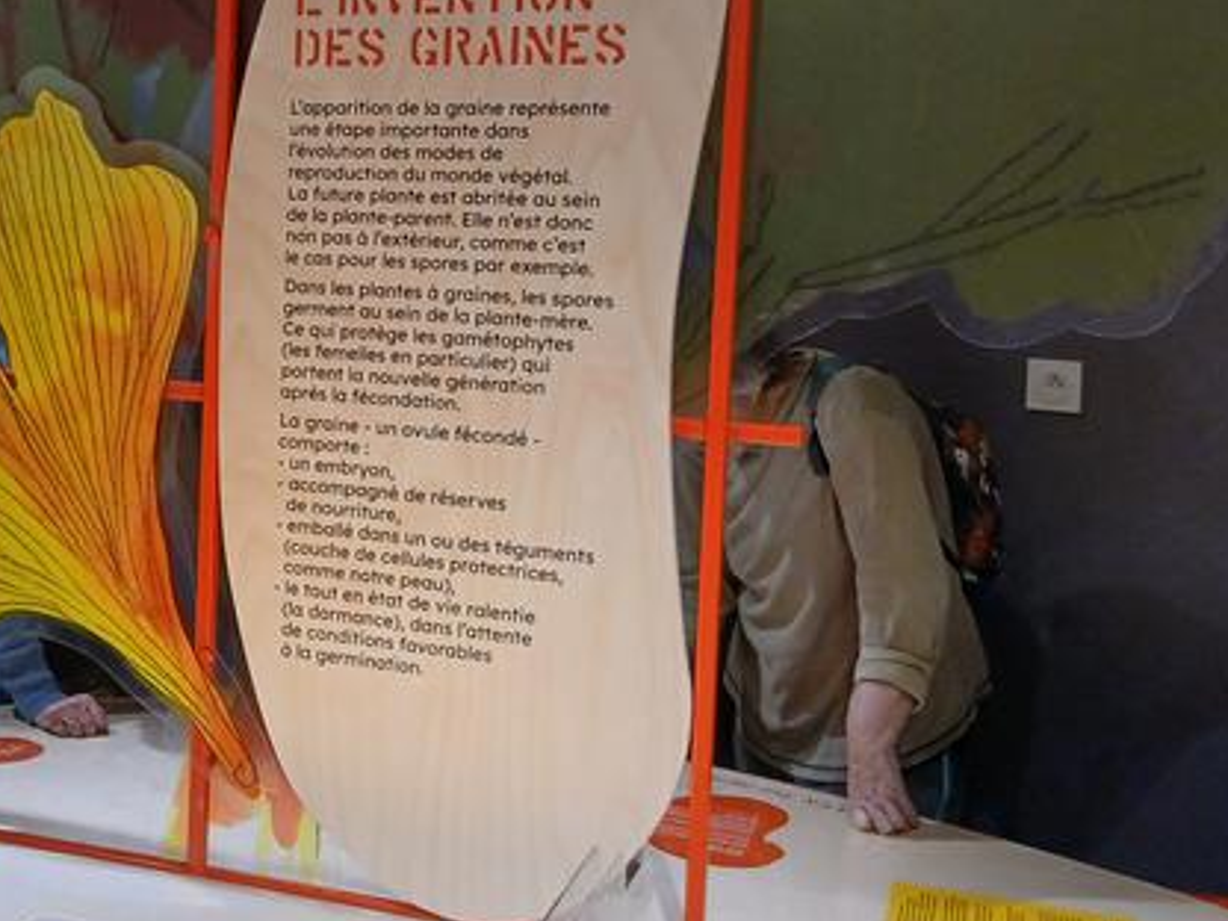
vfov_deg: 29.0
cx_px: 251
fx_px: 1774
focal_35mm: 50
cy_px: 351
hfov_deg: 36.9
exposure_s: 1/50
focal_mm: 3.98
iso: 125
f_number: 1.8
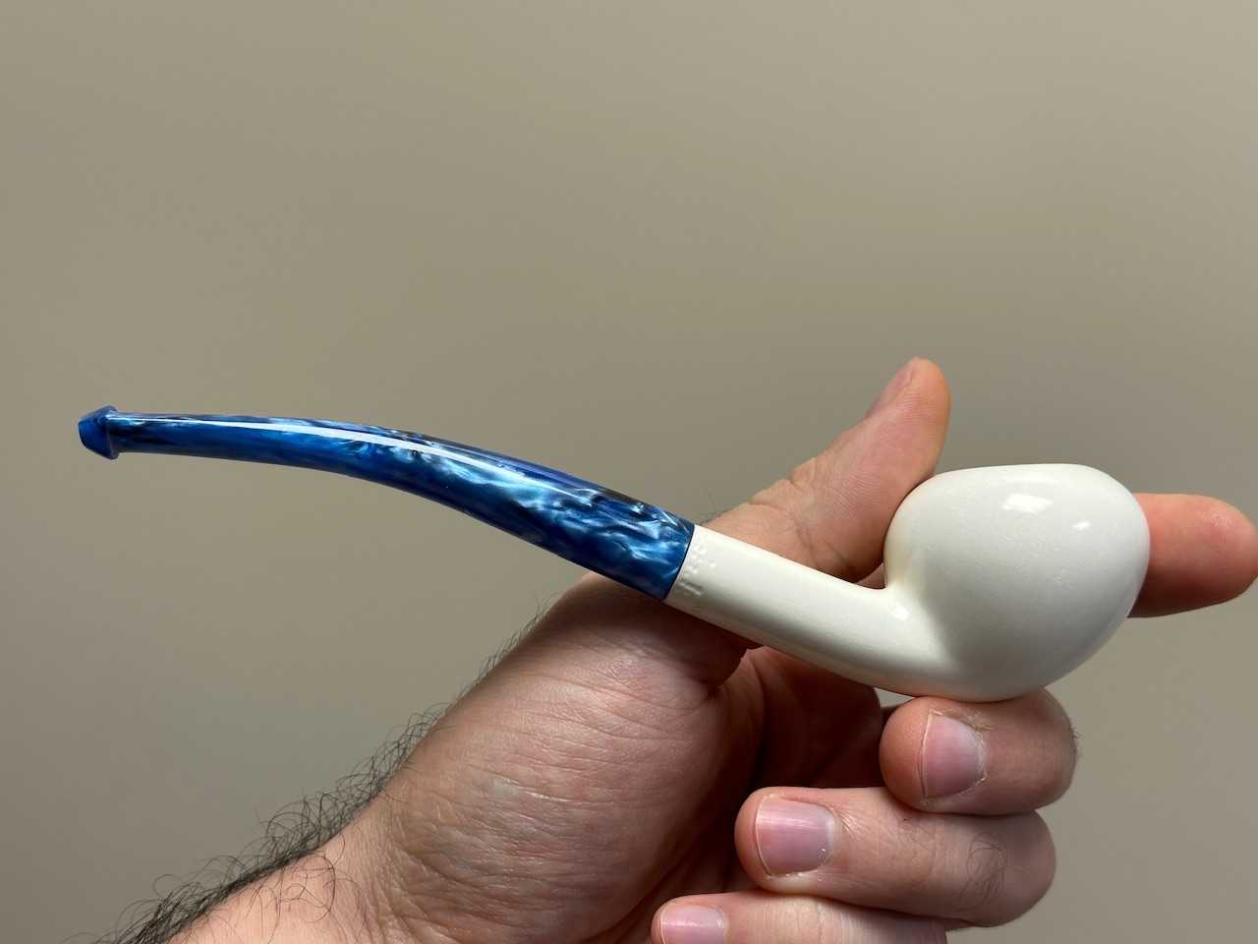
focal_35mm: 48
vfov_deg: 30.3
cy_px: 472
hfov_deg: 39.7
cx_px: 629
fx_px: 1744
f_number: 1.78
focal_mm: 6.86
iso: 64
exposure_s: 1/100
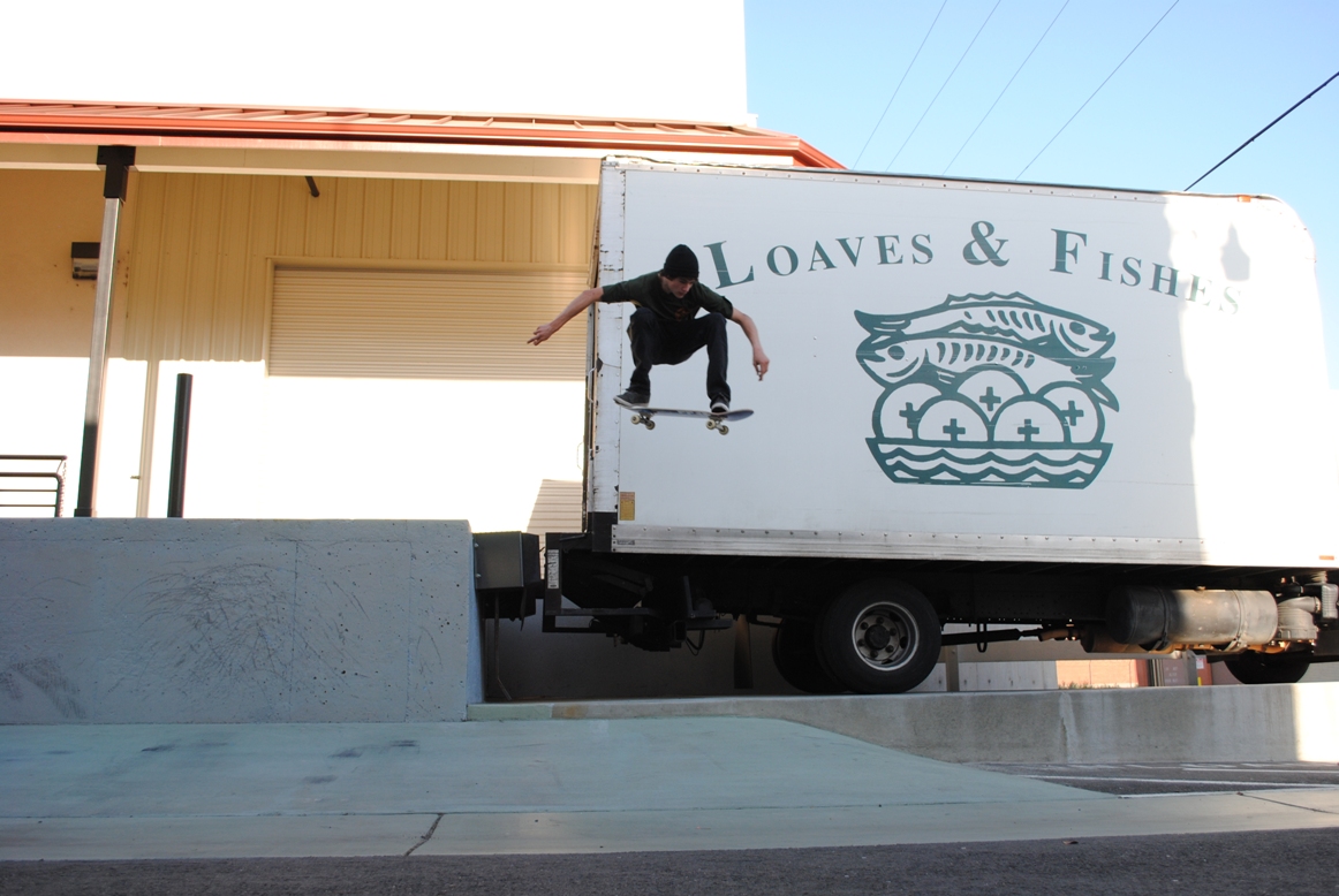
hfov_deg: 57.2
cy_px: 448
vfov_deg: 40.1
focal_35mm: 33
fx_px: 1229
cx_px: 670
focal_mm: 22
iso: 200
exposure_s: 1/320
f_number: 5
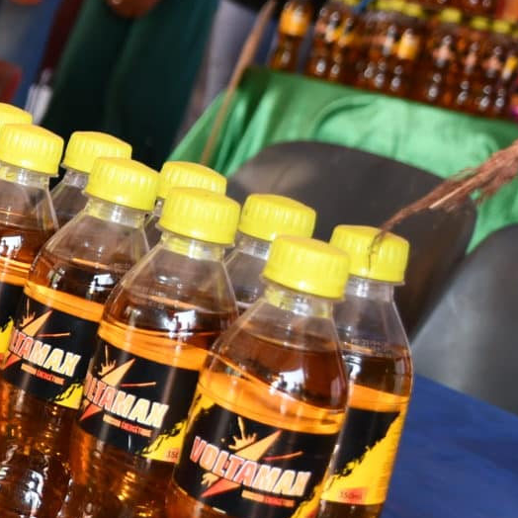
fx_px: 1913
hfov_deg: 13.9
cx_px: -389
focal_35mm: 113
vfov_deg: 15.3
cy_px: 115
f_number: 3.8
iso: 400
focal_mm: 23
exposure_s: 1/125
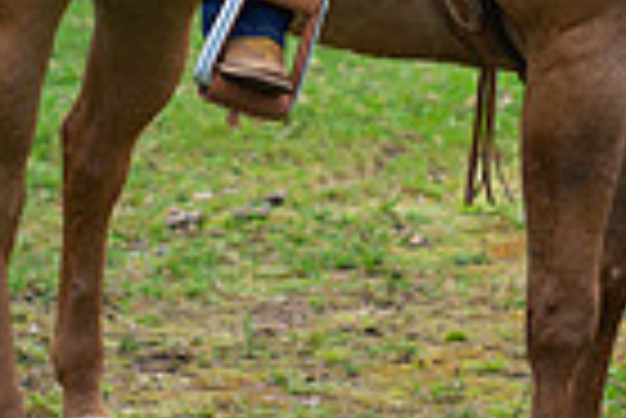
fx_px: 3638
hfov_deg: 9.8
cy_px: -231
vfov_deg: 6.5
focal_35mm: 209
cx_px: 455
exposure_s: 1/800
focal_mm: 50
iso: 400
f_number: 2.8
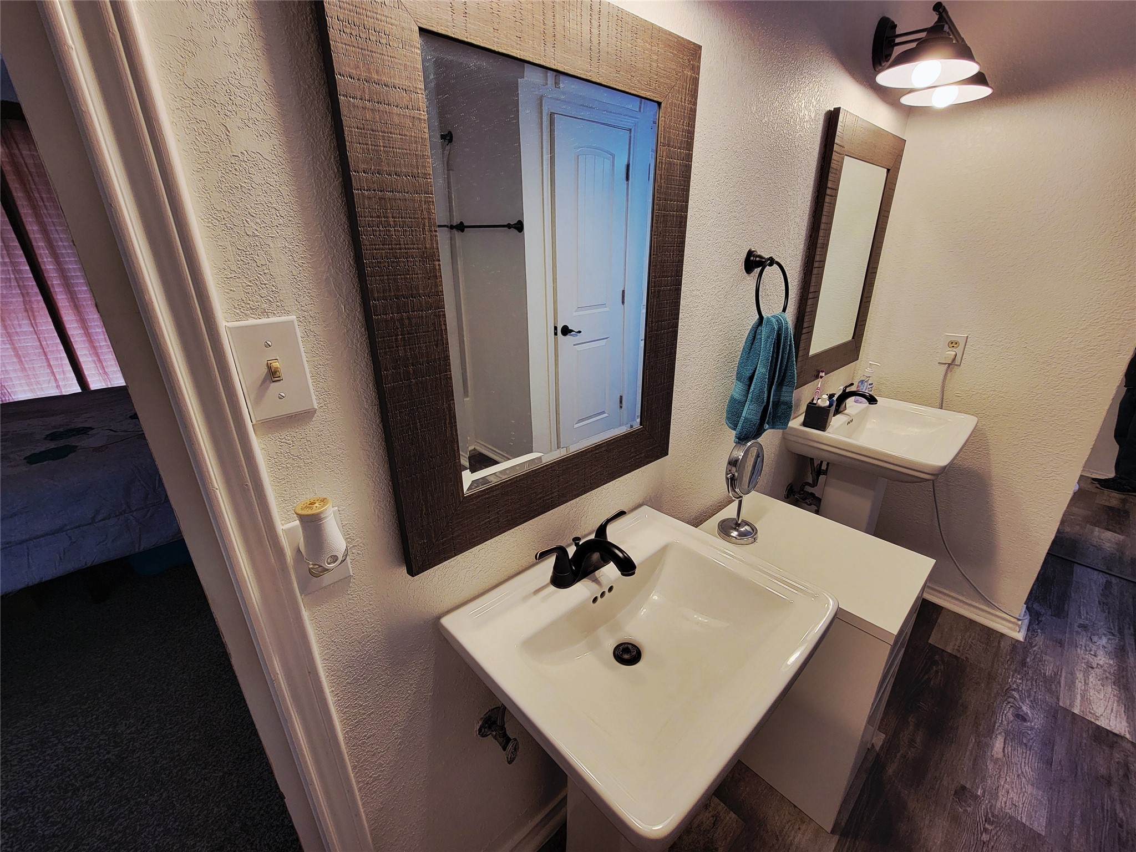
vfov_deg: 89.9
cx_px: 568
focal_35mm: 13
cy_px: 426
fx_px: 427
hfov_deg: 106.2
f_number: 2.2
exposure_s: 1/60.2
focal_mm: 2.2
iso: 100
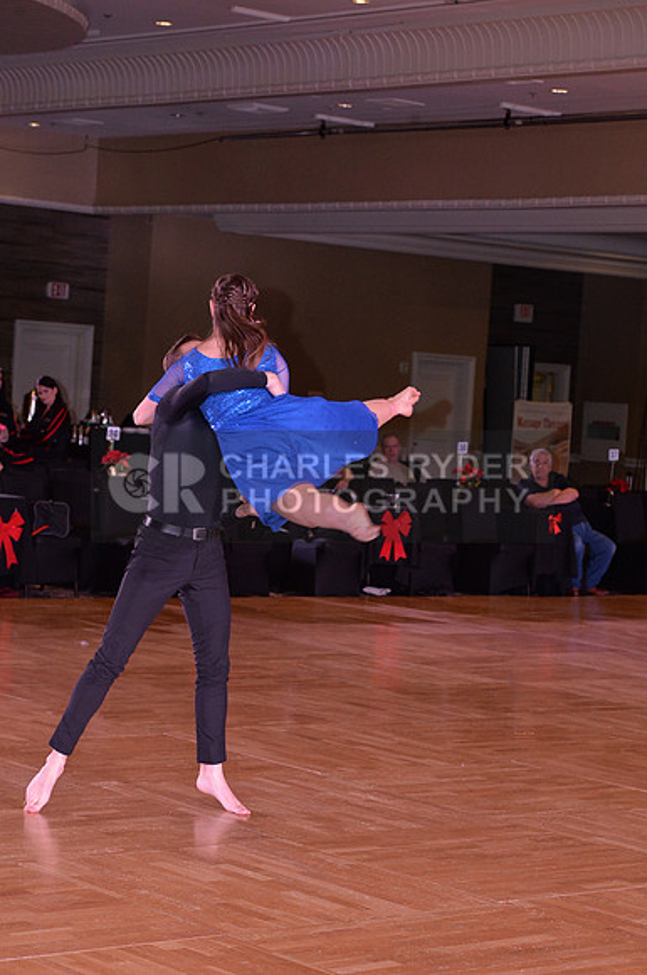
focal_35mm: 95
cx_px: 324
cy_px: 488
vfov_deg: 21.5
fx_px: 2569
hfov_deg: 14.4
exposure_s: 1/250
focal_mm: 95
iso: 2000
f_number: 6.3
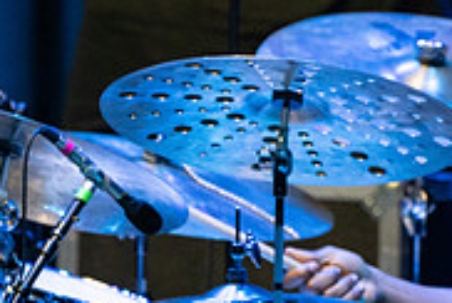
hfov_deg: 1.6
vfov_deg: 1.1
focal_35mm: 1262
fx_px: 15871
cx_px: 355
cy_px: 160
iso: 3200
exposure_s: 1/320
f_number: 7.1
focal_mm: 397
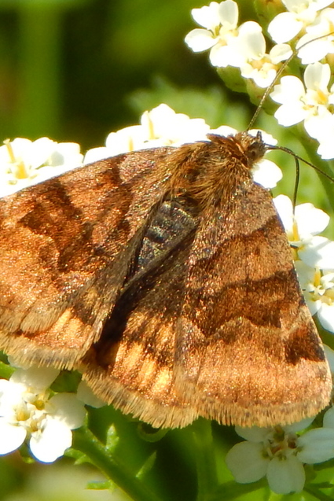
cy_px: 250
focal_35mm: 323
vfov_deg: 6.4
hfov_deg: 4.3
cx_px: 158
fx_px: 4492
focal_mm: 41.7
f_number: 5.6
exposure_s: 1/400
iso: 125
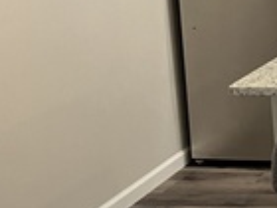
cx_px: 644
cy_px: 89
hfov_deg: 12.7
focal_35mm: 124
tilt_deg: -13.6
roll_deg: -0.5
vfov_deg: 11.9
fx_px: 992
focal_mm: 5.1
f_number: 1.6
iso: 200
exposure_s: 1/60
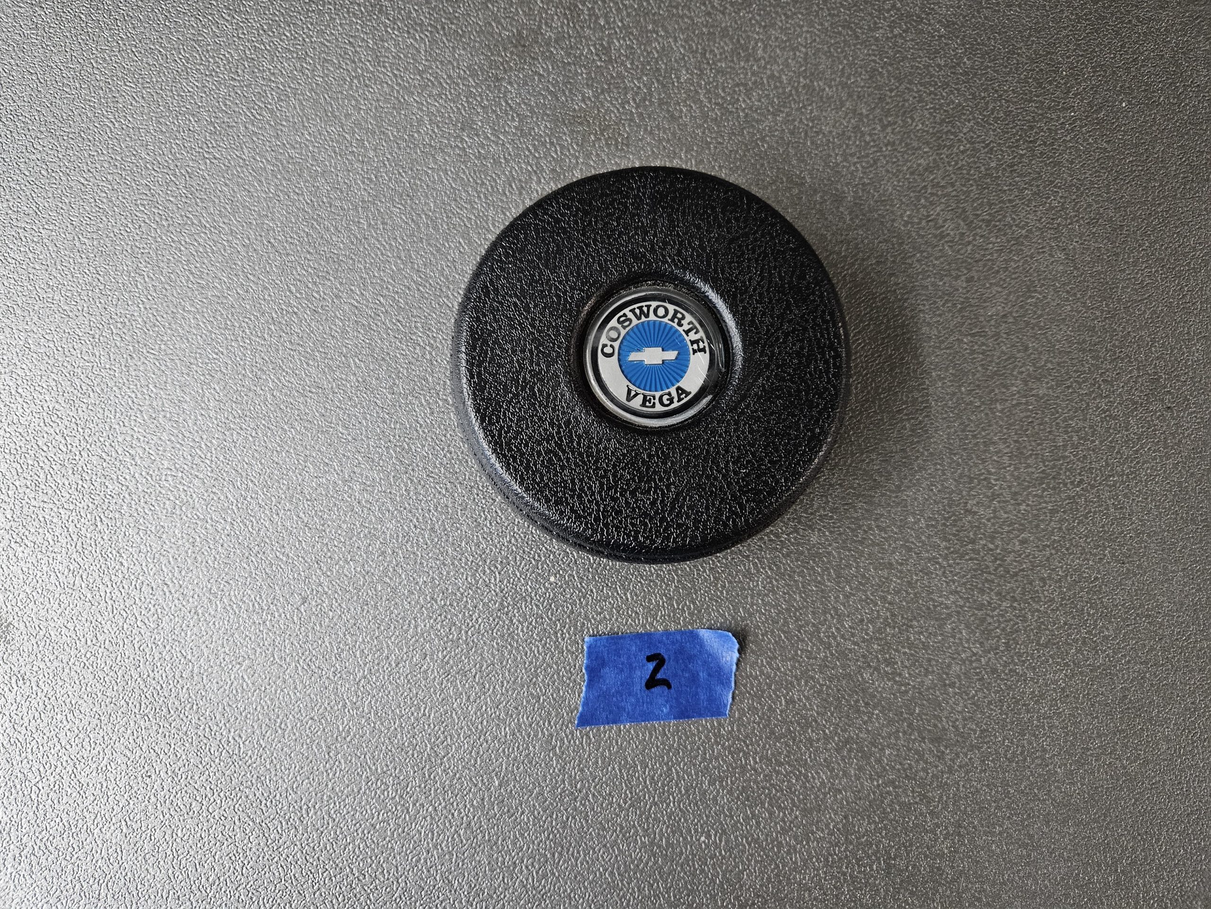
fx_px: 805
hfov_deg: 73.9
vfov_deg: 58.9
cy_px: 454
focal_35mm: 23
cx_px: 606
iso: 500
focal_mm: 5.4
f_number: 1.8
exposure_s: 1/120
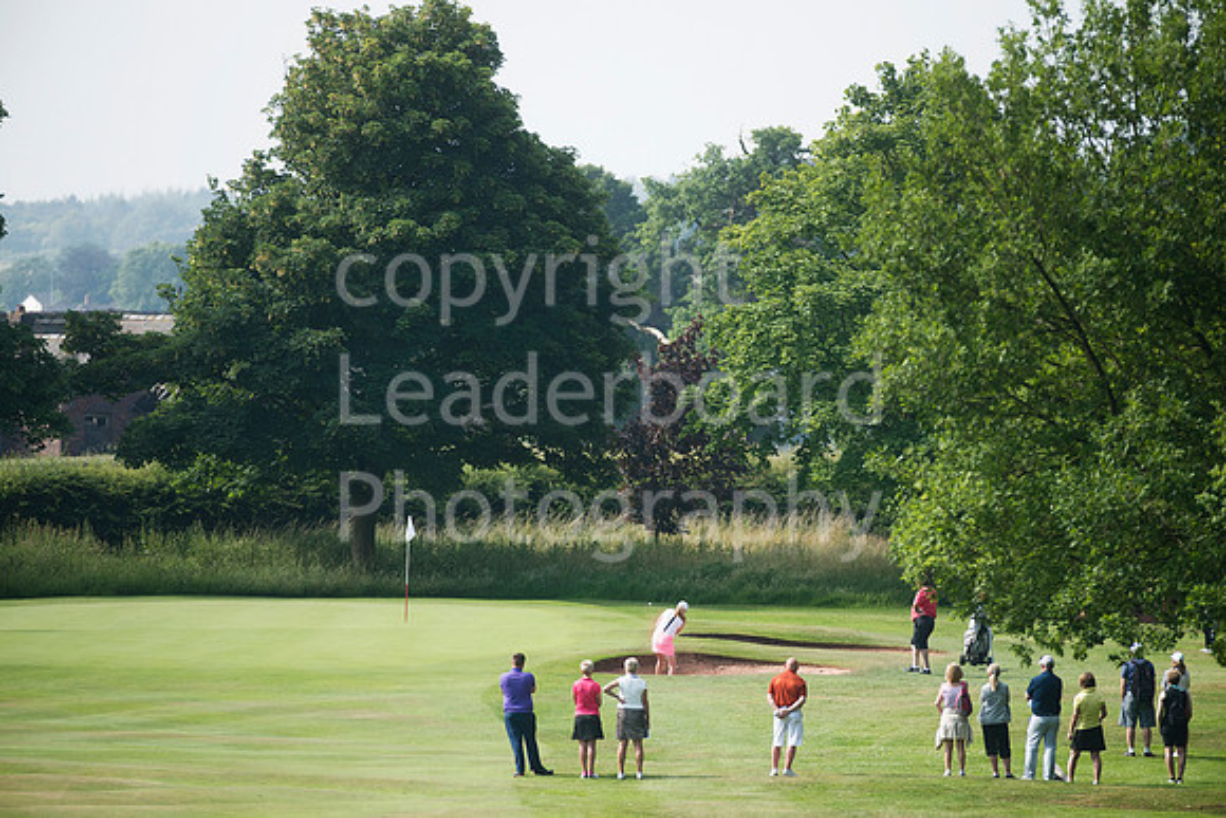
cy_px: 409
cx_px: 613
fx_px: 10219
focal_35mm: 300
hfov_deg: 6.9
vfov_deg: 4.6
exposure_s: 1/2500
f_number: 4.5
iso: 400
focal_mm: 300
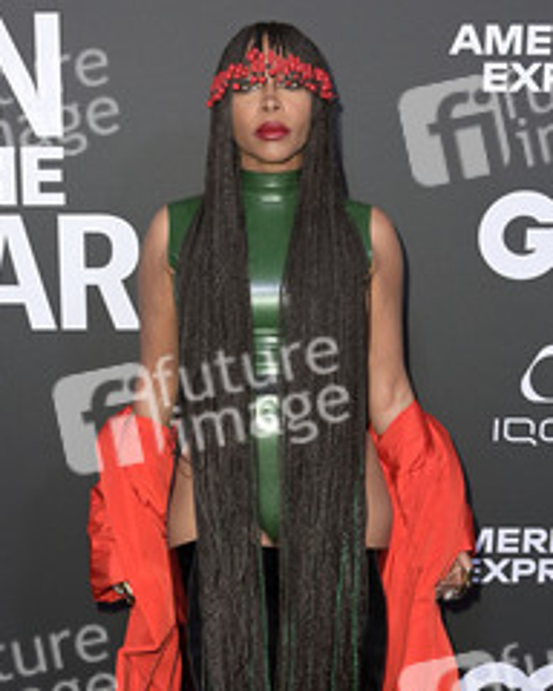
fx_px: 1023
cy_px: 550
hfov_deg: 30.2
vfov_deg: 36.1
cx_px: 285
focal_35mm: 50
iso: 1000
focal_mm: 32
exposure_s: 1/250
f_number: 5.6
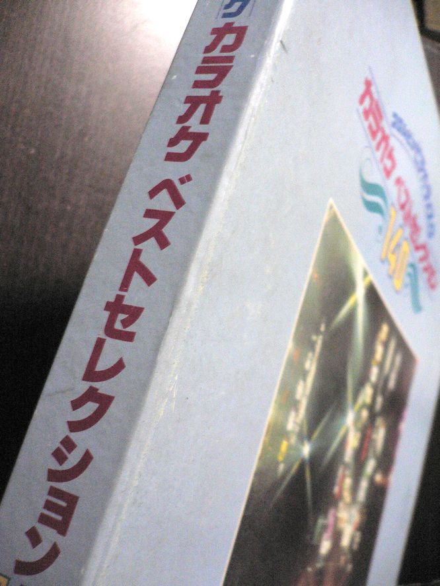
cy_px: 293
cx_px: 220
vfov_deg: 52.6
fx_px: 593
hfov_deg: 40.7
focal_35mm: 35
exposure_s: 1/15
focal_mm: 5.8
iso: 400
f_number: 2.8
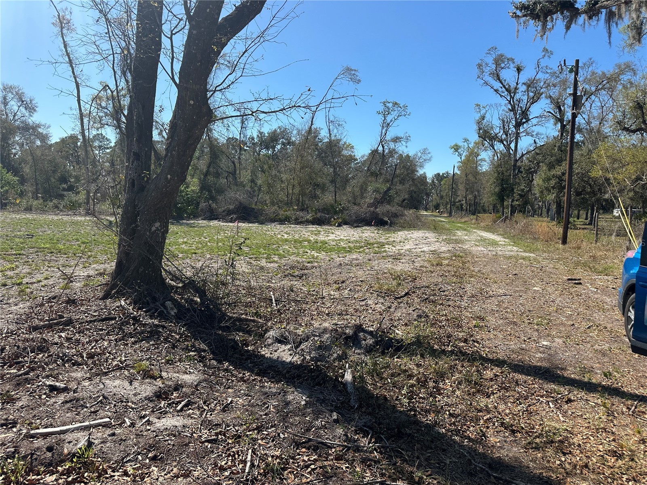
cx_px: 324
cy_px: 242
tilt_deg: -7.0
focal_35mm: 24
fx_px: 449
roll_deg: +0.7
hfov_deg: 71.6
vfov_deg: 56.8
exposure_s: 1/4016
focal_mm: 6.86
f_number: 1.78
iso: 80
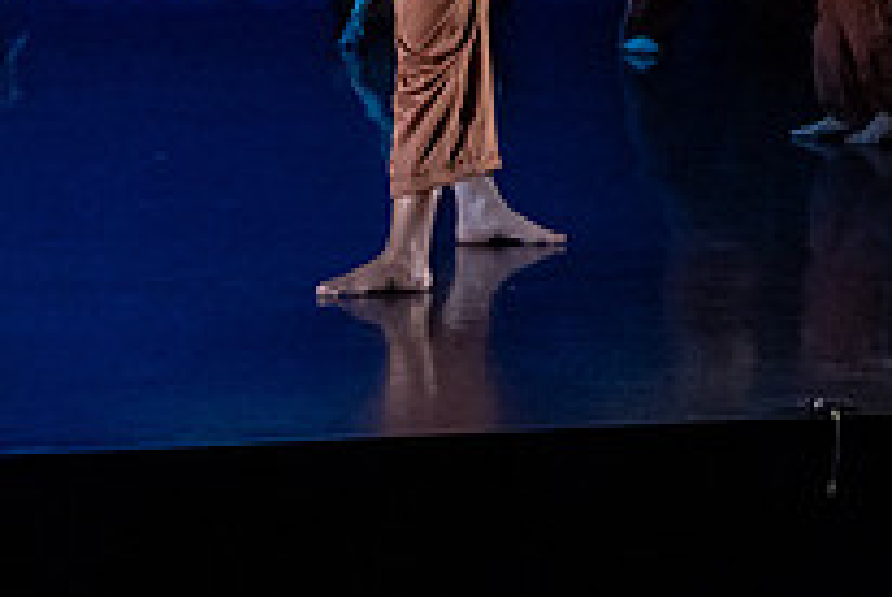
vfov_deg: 8.1
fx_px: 4169
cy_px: -173
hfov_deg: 12.2
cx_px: 422
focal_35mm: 168
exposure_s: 1/400
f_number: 3.5
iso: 4000
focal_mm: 49
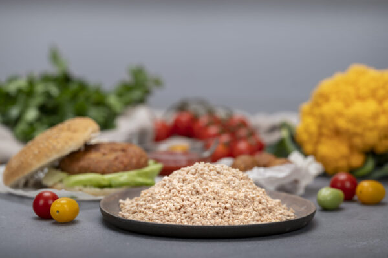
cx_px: 194
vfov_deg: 9.4
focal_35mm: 145
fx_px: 1561
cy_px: 129
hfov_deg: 14.2
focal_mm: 145
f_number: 4
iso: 50
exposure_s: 1/200
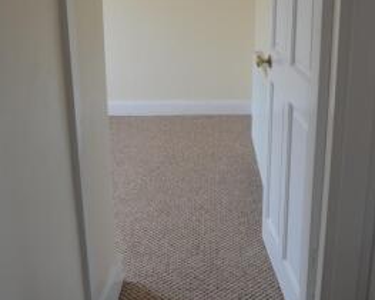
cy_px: 78
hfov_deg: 43.8
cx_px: 195
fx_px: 466
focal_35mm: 42
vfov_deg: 34.9
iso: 400
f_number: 5.6
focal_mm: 18
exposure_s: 1/100
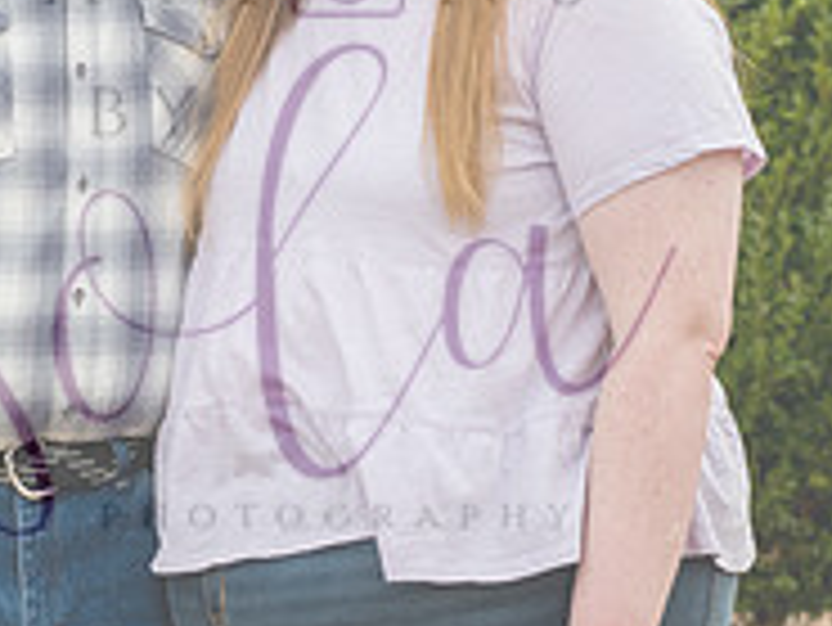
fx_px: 5892
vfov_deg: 6.1
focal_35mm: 245
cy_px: 185
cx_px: 189
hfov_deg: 8.1
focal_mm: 105
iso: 400
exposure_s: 1/640
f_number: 6.3
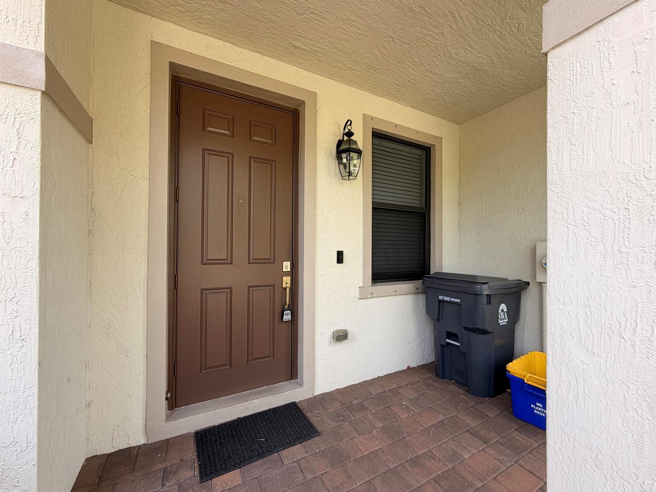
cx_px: 328
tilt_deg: +0.4
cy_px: 246
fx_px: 265
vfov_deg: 85.7
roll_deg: +0.3
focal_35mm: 14
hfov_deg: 102.1
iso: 50
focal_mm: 2.22
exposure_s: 1/121
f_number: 2.2
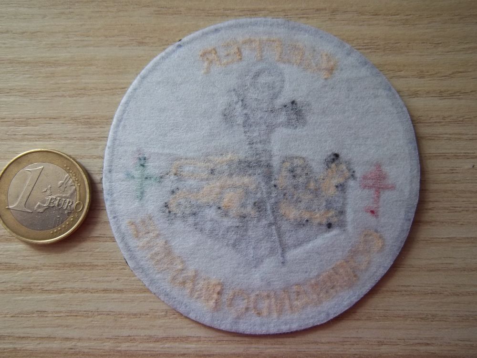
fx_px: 386
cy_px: 179
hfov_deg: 63.4
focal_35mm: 28
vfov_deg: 49.7
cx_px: 238
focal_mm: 5.05
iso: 82
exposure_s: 1/30
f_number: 3.5
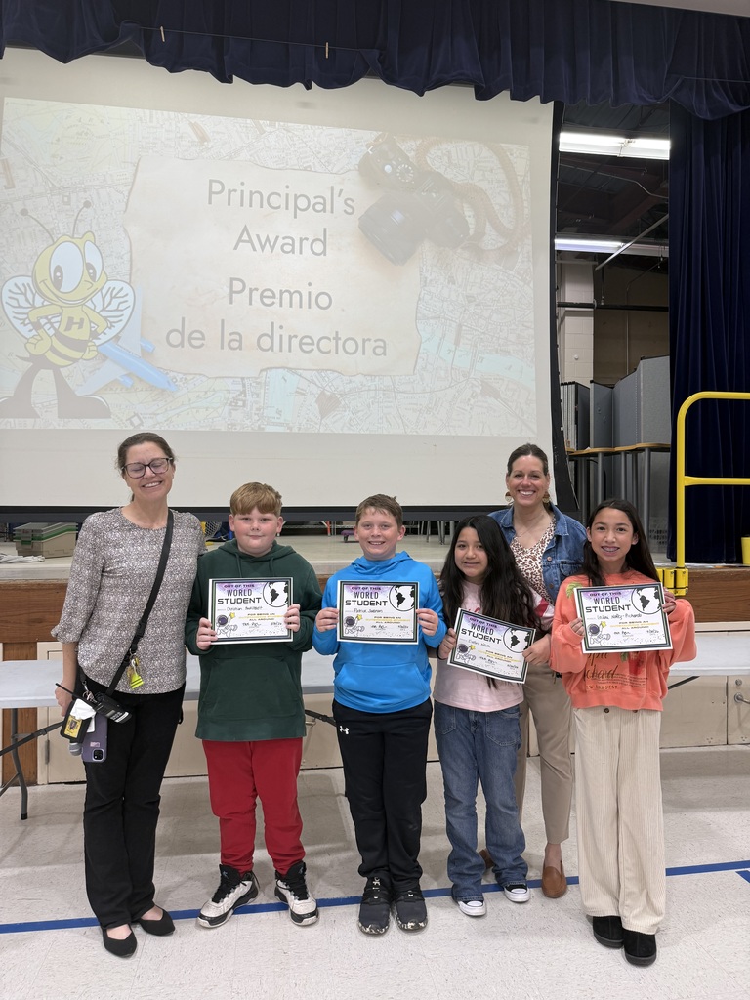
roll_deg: +0.3
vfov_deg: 71.6
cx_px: 375
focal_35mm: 24
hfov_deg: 56.8
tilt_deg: +3.1
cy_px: 500
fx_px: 693
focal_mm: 6.76
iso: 100
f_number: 1.78
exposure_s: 1/120
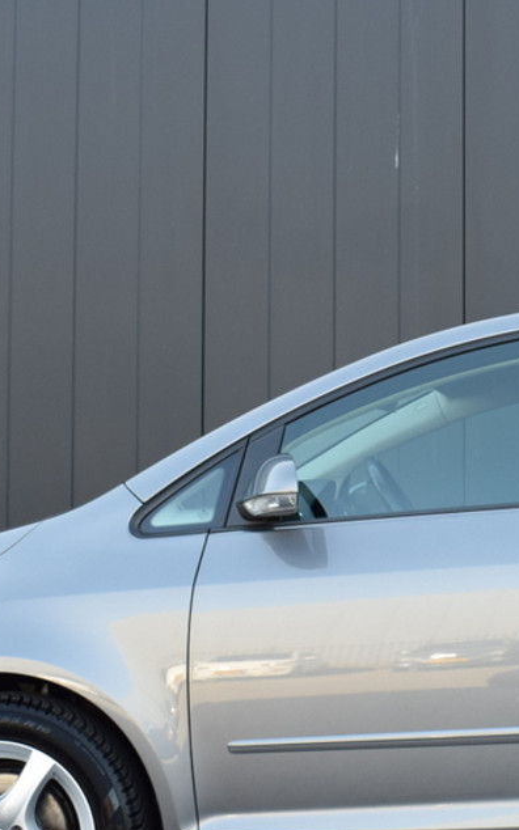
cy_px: 431
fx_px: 1834
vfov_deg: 25.5
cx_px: 562
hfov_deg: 15.7
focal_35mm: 81
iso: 400
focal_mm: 24
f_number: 6.3
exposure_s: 1/160
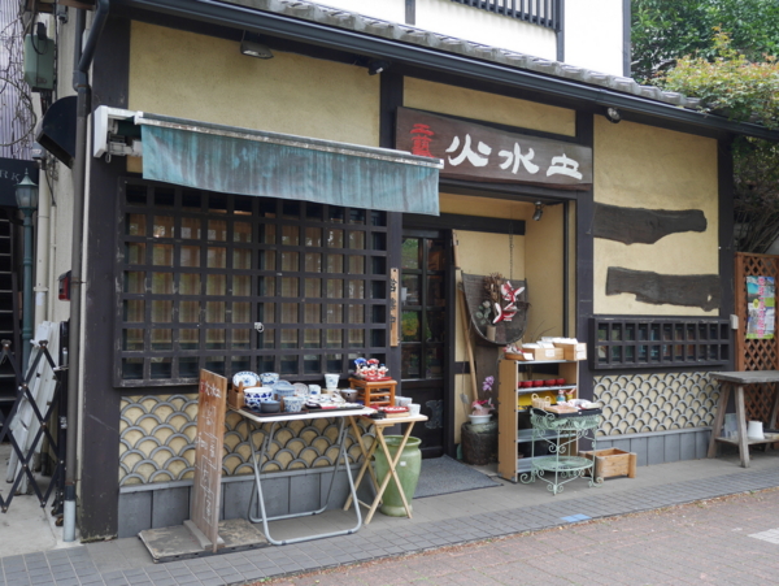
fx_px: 721
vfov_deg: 44.2
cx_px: 390
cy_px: 293
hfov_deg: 56.8
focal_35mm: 32
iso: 200
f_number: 4
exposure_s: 1/125
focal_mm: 16
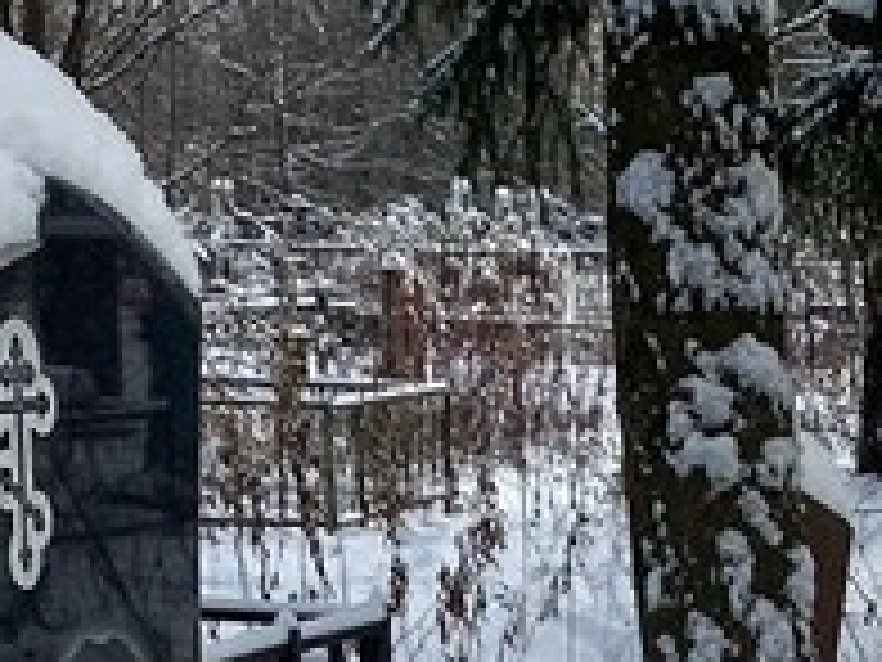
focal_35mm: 136
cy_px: 1590
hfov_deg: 14.3
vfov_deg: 9.7
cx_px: 878
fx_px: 3465
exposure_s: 1/949
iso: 32
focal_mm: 4.25
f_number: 1.8
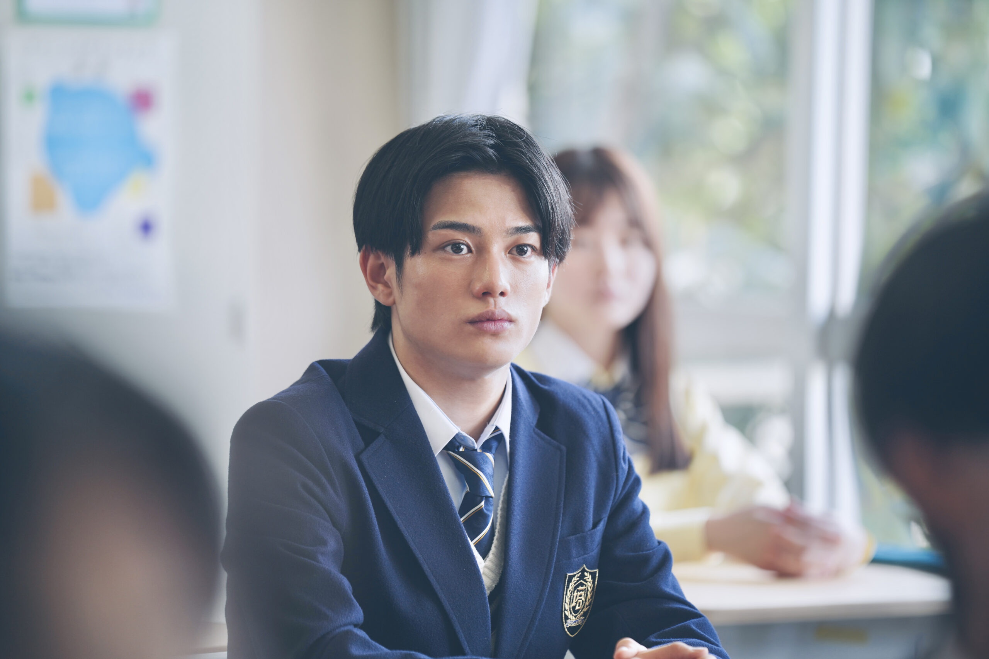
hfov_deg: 10.3
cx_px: 494
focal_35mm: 200
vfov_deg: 6.9
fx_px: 5494
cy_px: 330
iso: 100
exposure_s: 1/100
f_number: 2.8
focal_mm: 200
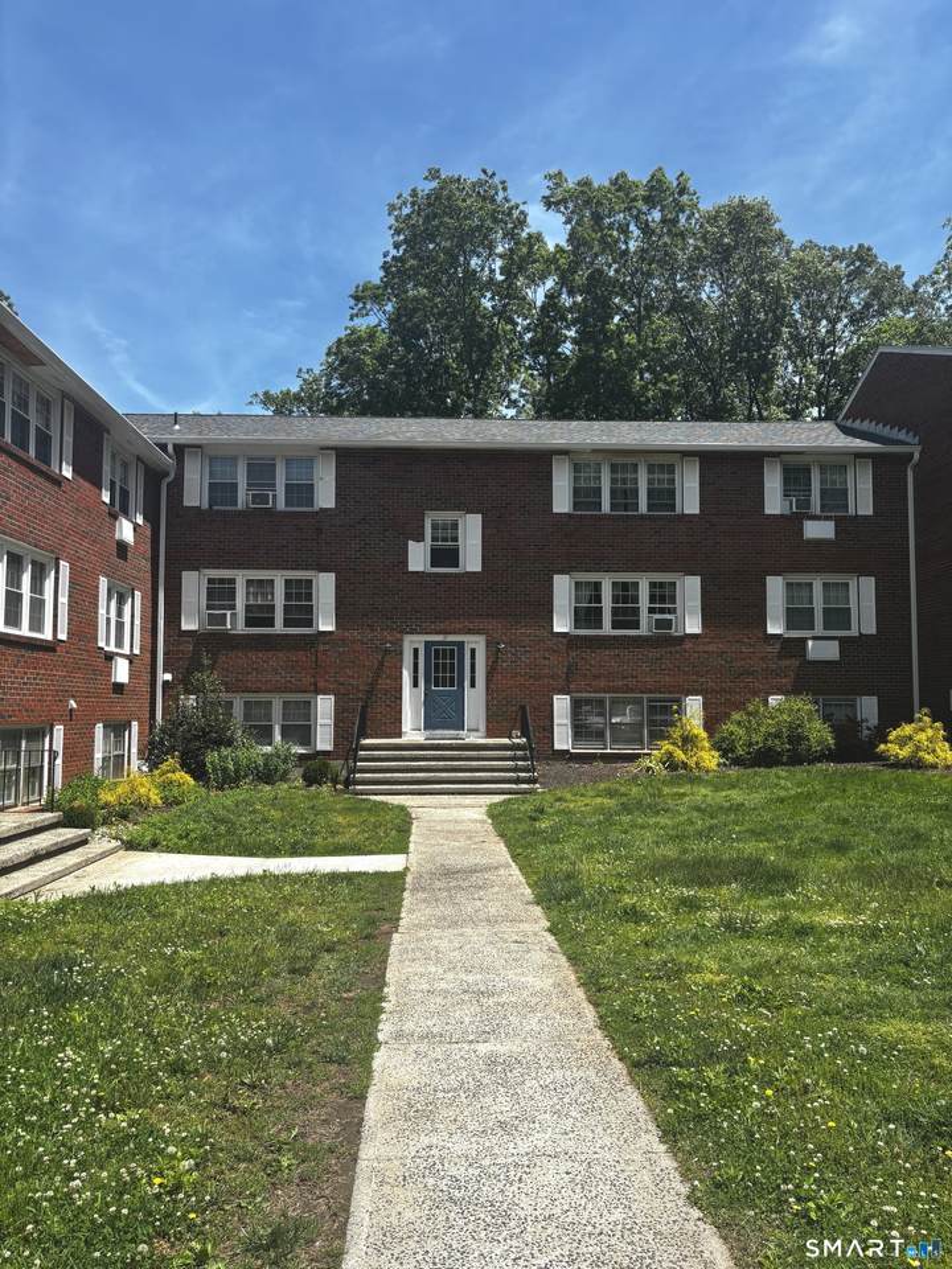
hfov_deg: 53.1
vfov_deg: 67.3
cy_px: 634
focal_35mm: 26
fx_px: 953
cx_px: 476
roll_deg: -0.1
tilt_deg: +4.3
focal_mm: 5.96
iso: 50
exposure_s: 1/2778
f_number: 1.6
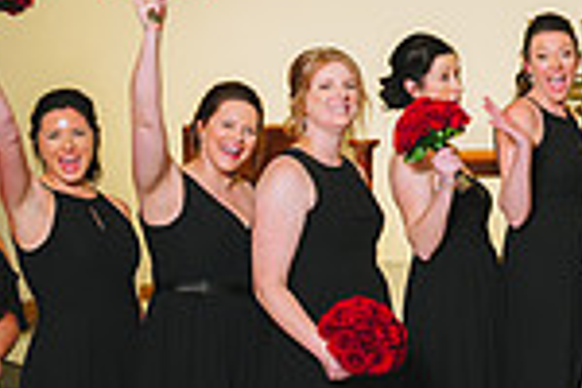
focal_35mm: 93
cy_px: 167
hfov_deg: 19.9
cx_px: 784
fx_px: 1503
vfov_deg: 14.7
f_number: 5
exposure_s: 1/160
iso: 1250
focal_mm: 24
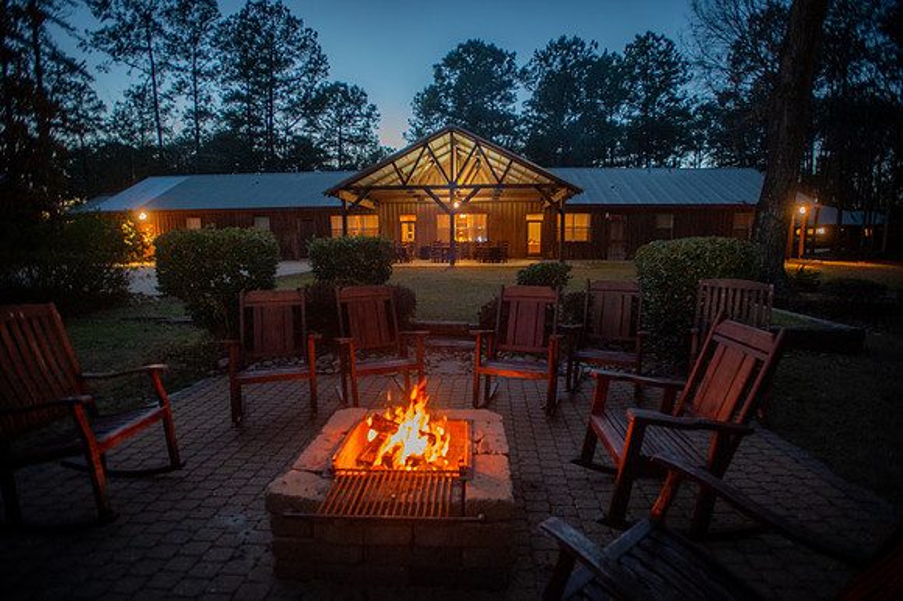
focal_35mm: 17
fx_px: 434
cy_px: 300
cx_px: 452
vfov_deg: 69.3
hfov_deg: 92.2
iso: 4000
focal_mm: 17
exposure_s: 1/50
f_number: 2.8
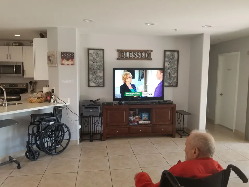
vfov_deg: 53.1
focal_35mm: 26
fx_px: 187
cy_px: 94
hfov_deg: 67.3
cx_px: 124
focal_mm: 4.3
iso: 160
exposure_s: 1/60
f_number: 1.7
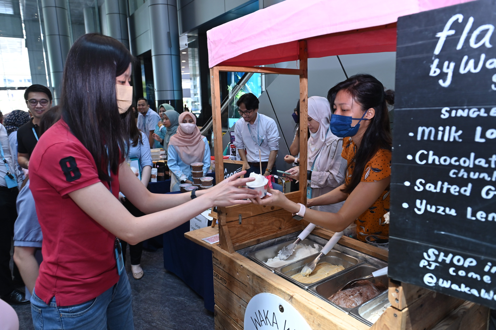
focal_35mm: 24
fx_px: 330
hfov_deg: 73.8
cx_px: 248
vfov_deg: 53.1
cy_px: 165
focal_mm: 24
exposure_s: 1/100
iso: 1000
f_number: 4
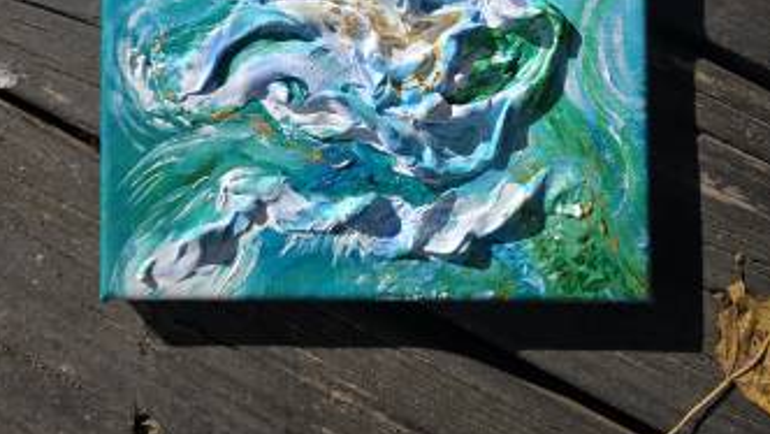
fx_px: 694
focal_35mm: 34
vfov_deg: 33.1
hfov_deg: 58.0
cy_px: 56
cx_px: 380
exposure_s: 1/769
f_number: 1.7
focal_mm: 6.3
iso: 12
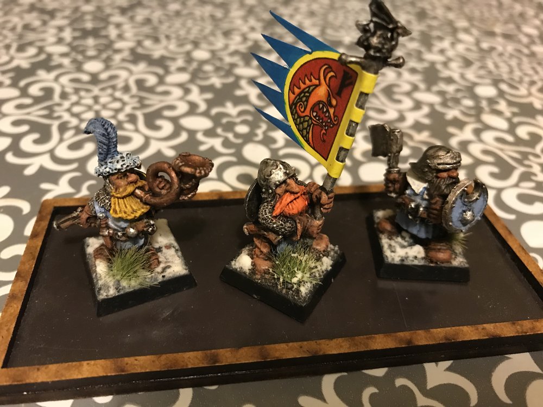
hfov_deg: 63.4
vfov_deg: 49.7
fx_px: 439
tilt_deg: -38.2
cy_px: 204
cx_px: 272
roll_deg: -4.0
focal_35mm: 28
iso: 100
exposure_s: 1/13
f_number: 1.8
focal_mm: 3.99
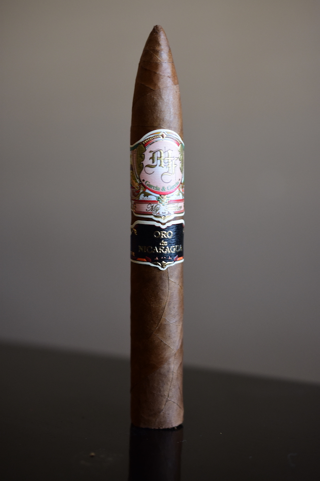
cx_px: 160
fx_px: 800
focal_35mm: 60
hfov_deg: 22.6
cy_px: 240
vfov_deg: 33.4
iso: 640
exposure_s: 1/40
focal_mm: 40
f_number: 3
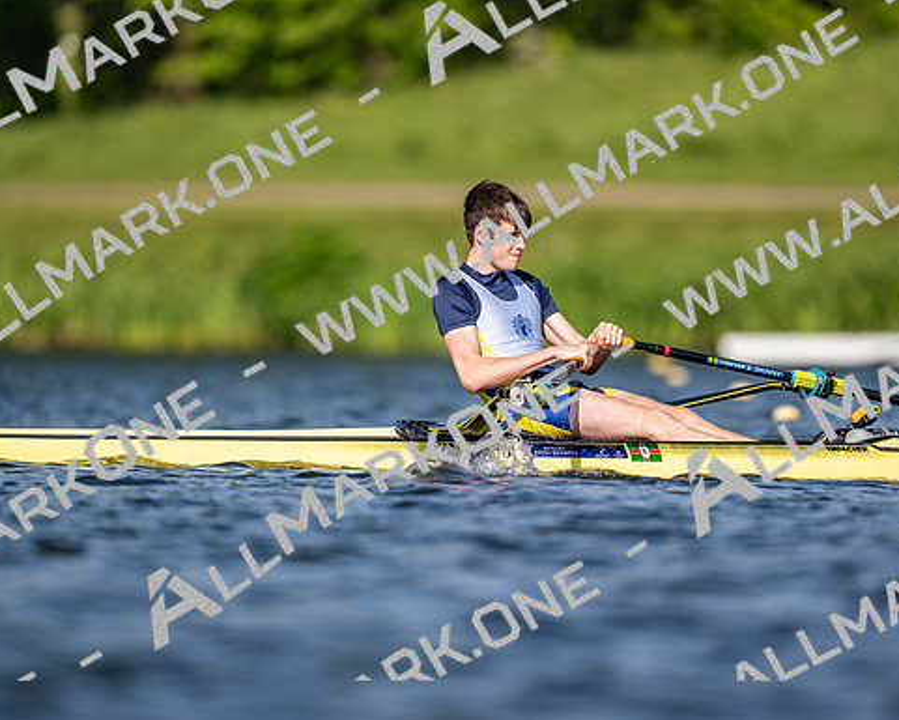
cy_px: 360
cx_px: 527
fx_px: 18070
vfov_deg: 2.3
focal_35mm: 679
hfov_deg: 2.8
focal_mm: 600
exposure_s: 1/2500
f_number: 4
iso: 200
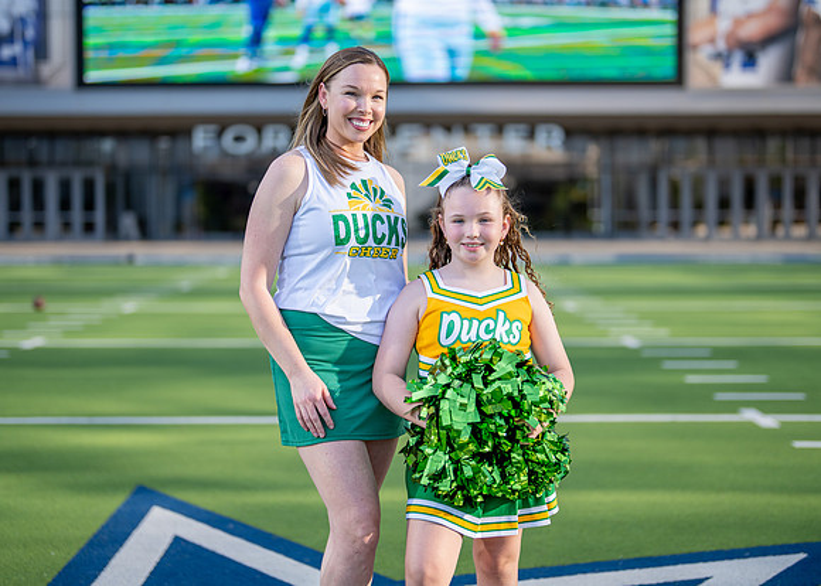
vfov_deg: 24.4
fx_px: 1357
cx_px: 402
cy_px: 270
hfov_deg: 33.7
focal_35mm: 58
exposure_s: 1/3200
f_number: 1.2
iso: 100
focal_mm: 50
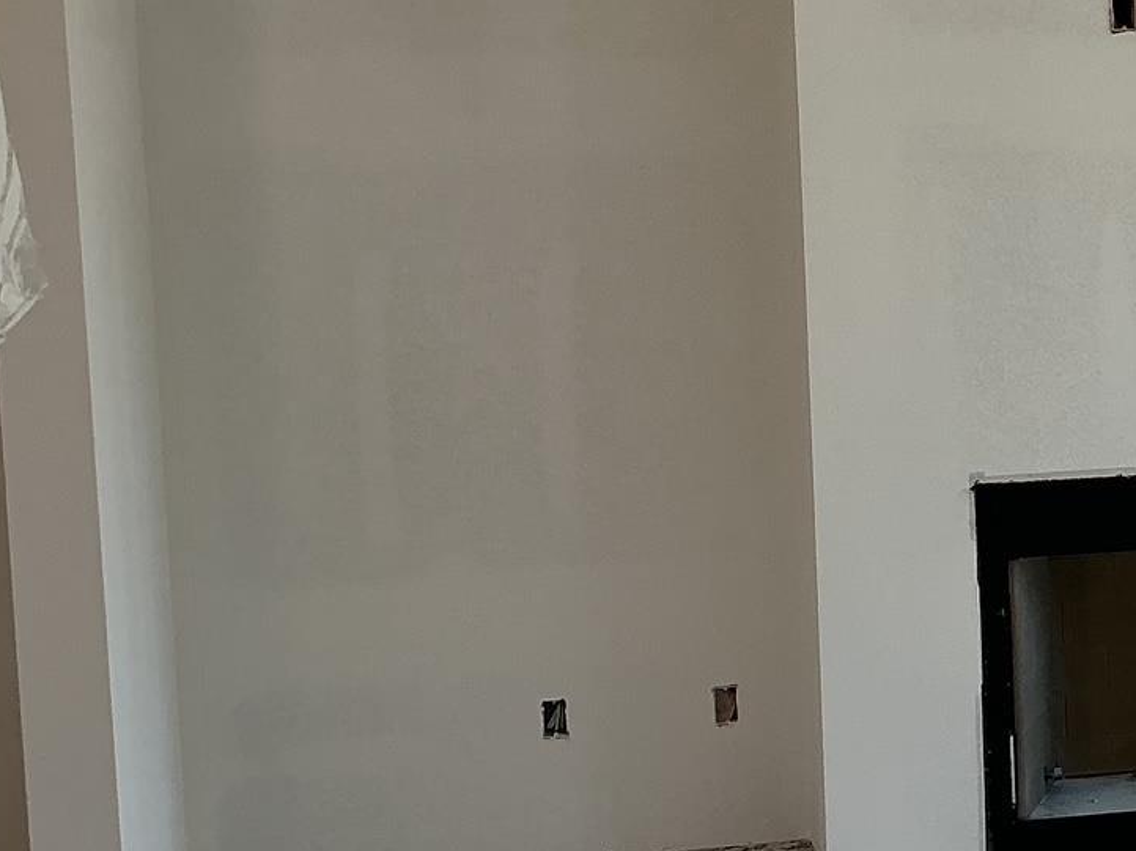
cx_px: 1191
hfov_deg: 23.0
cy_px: 433
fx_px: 2657
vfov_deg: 18.2
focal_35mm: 81
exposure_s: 1/160
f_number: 1.8
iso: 20
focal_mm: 3
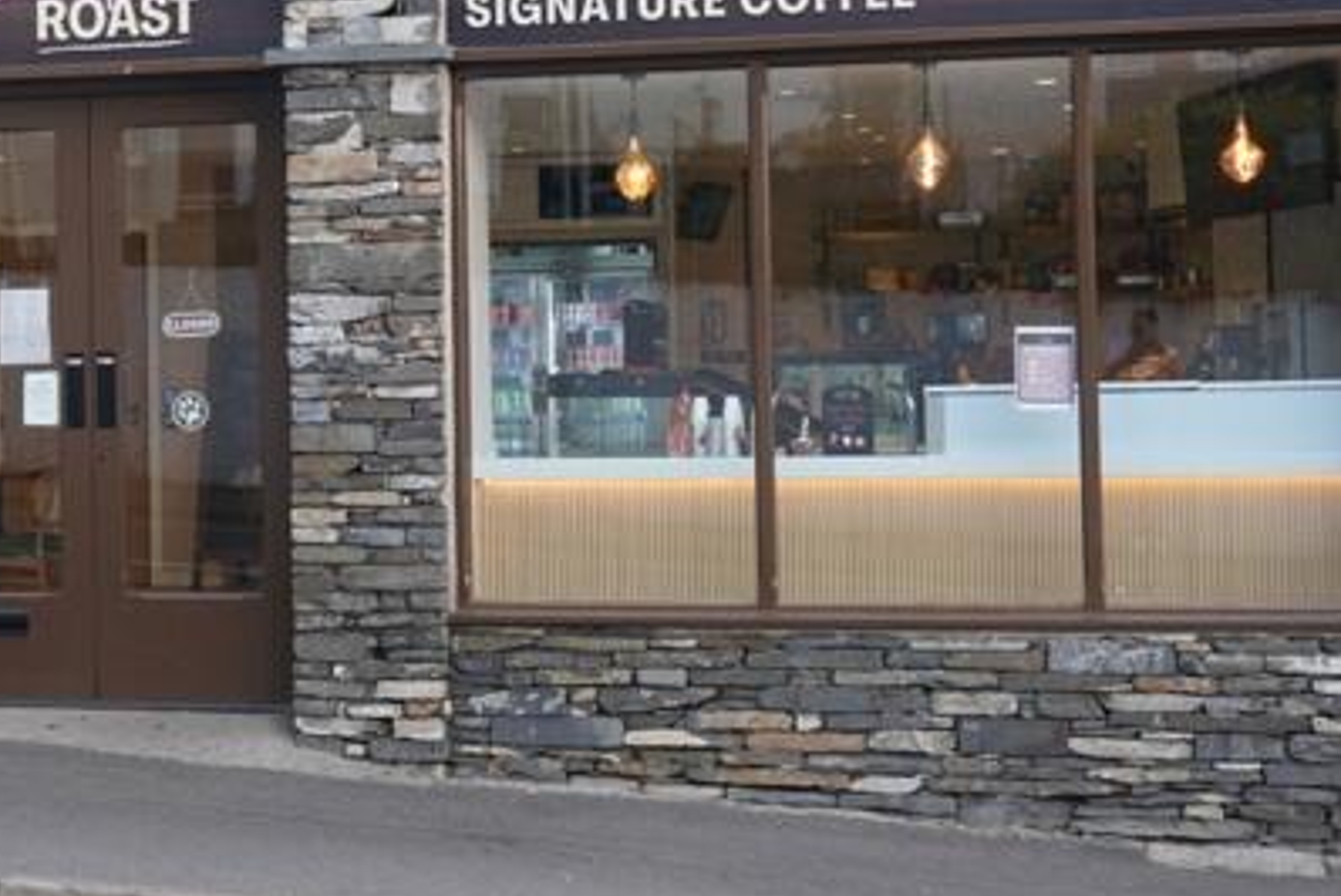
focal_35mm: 72
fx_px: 2684
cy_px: 229
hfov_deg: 27.9
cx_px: 431
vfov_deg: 18.8
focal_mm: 28
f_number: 4
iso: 160
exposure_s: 1/60
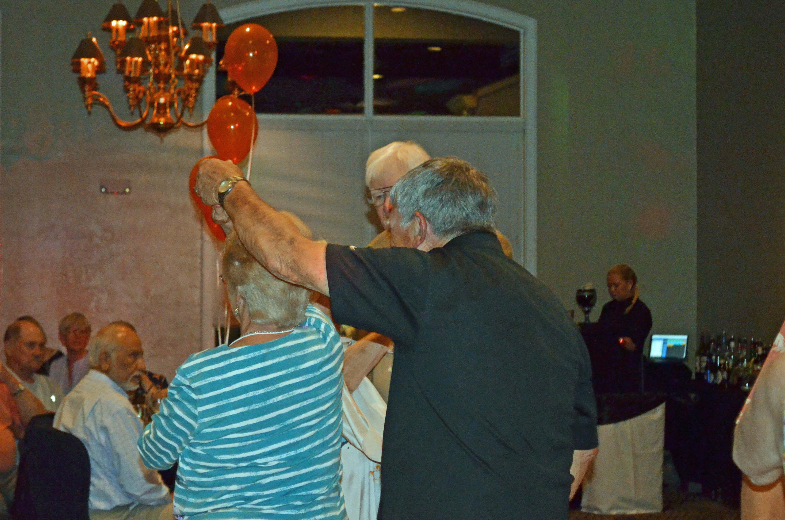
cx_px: 312
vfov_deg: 13.3
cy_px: 260
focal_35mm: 103
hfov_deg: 19.9
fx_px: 2233
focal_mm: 55
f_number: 5.6
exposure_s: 1/60
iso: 3200
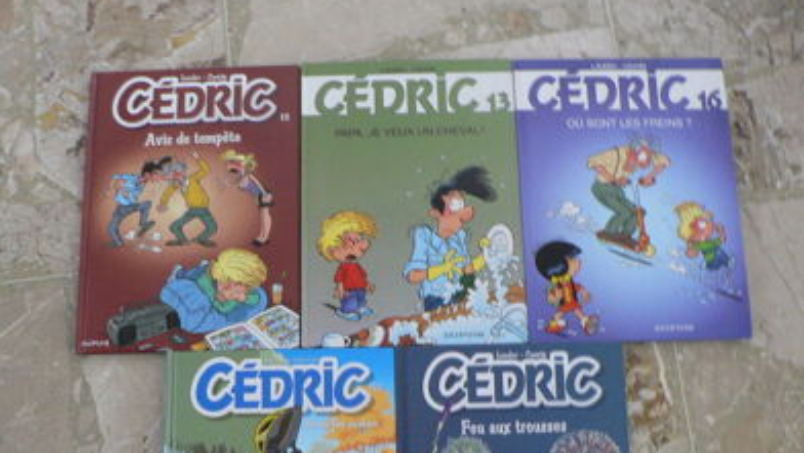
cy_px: 344
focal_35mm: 48
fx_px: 1024
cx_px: 392
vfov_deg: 24.7
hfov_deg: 42.9
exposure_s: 1/13
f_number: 2.8
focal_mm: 6
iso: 200
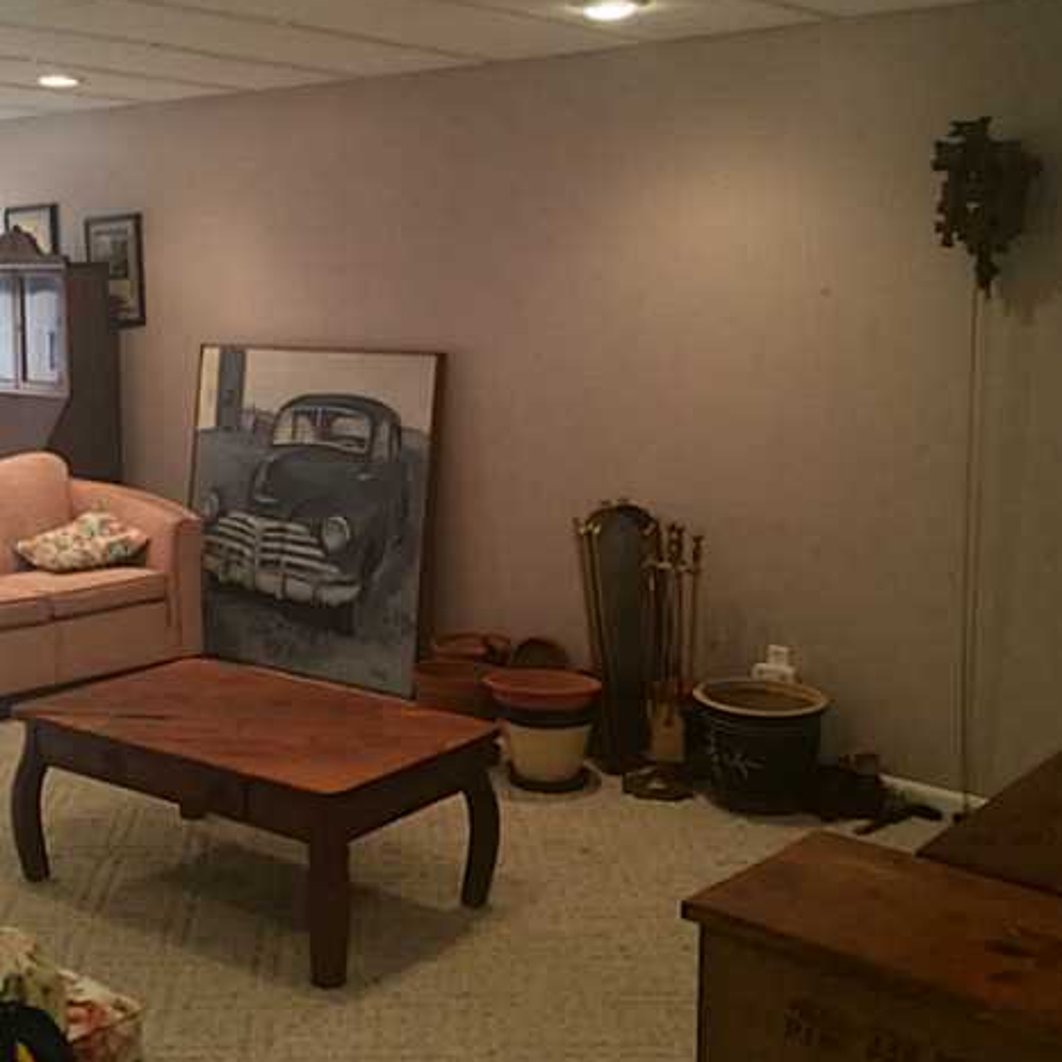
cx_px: 401
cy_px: 454
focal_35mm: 44
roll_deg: +0.8
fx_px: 1527
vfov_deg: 38.3
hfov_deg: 38.1
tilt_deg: -7.3
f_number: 2.2
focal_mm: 4.15
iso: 125
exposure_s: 1/30
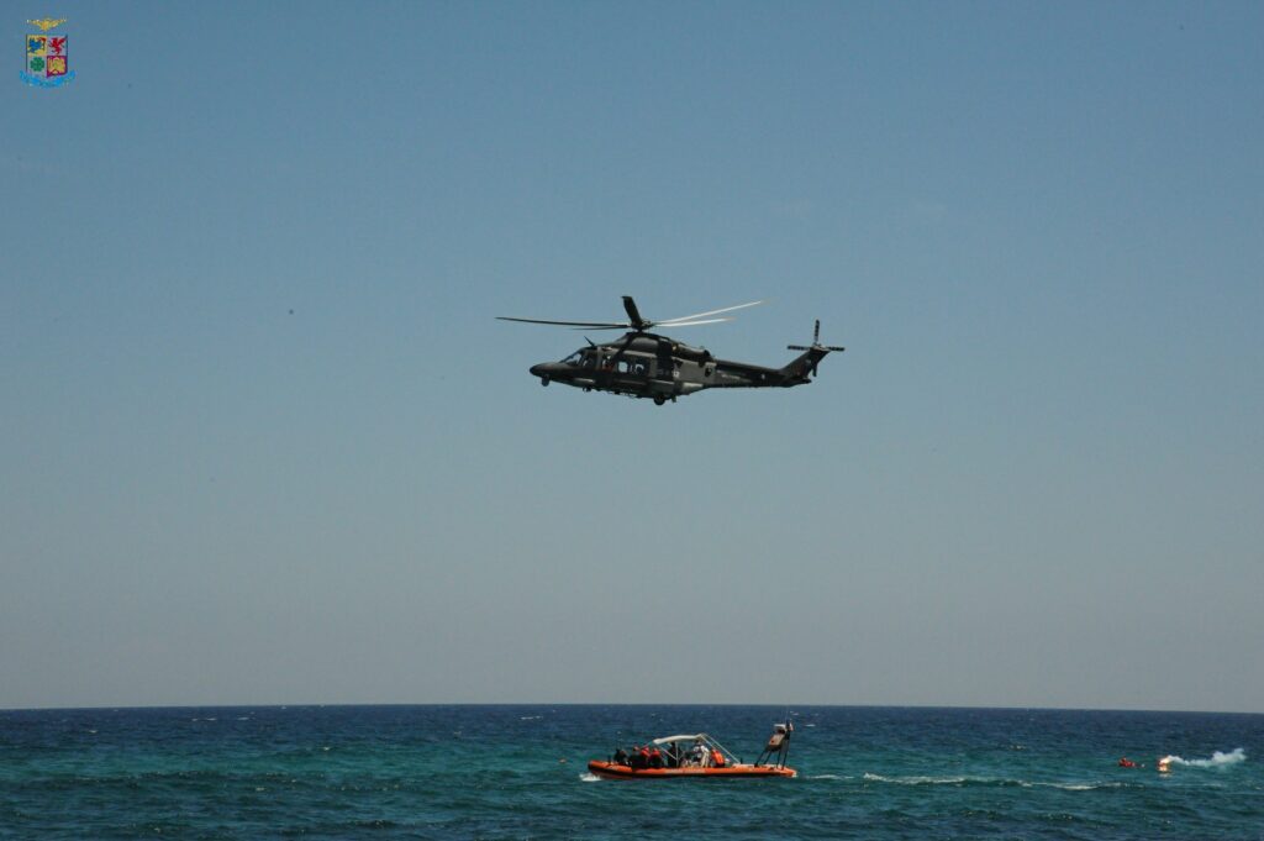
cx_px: 632
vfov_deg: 11.4
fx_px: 4210
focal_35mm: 120
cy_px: 420
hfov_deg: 17.1
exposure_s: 1/2500
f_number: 22
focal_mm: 120
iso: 4000
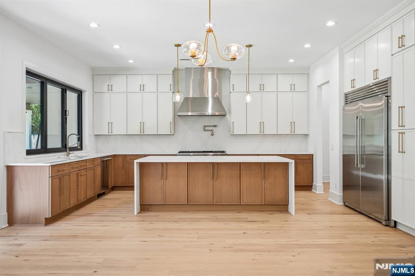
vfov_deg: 41.7
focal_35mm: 32
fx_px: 363
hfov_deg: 59.5
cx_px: 208
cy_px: 138
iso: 400
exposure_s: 1/30
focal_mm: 31.5
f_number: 9
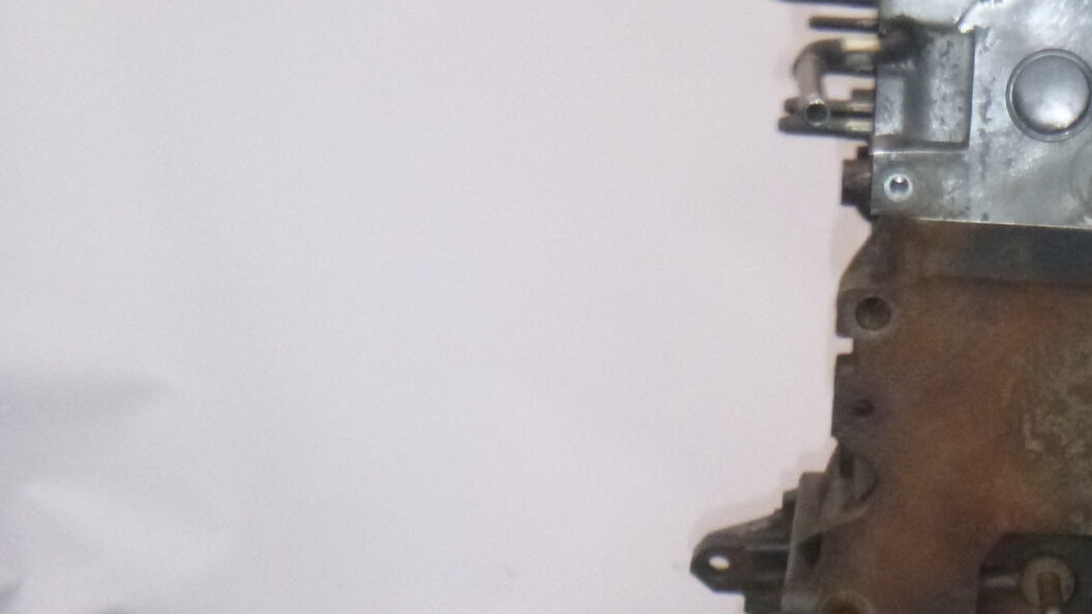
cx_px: 968
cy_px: 543
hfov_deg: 30.6
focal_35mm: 66
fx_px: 1911
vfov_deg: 18.0
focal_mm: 4.5
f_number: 3.9
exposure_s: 1/60
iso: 400
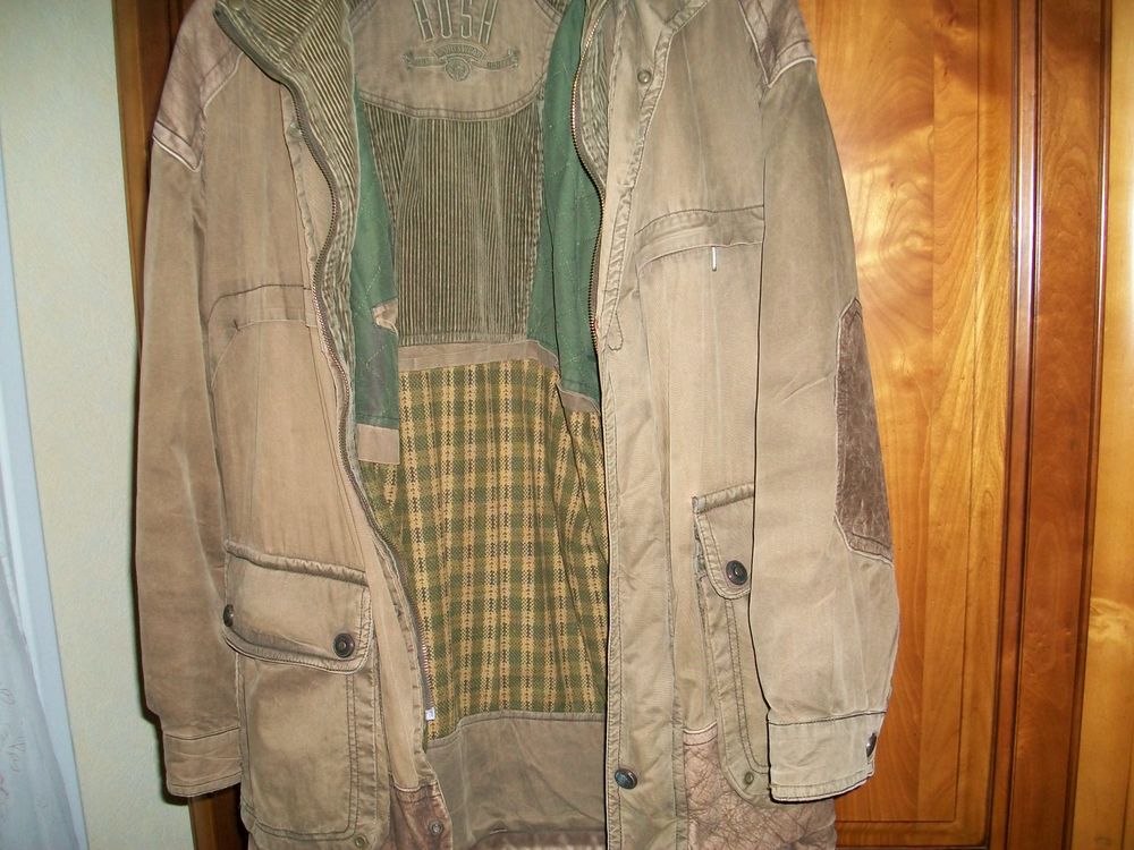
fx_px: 1114
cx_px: 567
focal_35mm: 34
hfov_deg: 54.0
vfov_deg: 41.8
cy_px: 425
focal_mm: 5.7
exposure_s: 1/60
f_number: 2.8
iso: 120
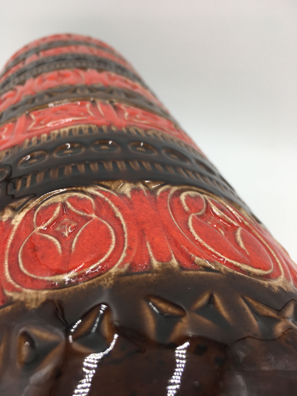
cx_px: 148
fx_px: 332
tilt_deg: -34.7
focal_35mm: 29
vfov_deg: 61.7
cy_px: 198
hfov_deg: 48.2
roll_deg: -3.2
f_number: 2.2
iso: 25
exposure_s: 1/100
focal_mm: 4.15
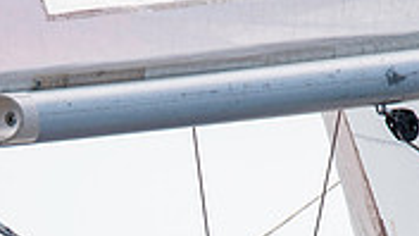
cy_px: 402
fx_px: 17221
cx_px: 60
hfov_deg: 1.4
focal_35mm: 1550
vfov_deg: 0.8
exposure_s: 1/4000
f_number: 5
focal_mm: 300
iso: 320
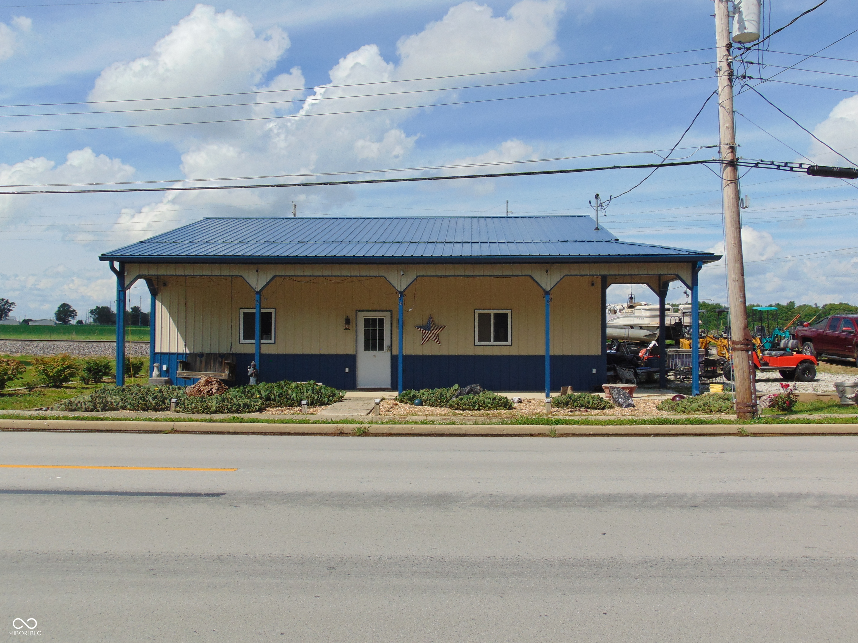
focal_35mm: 30
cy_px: 322
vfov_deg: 46.8
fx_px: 744
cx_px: 429
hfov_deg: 60.0
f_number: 8
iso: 80
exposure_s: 1/320
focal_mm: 5.4
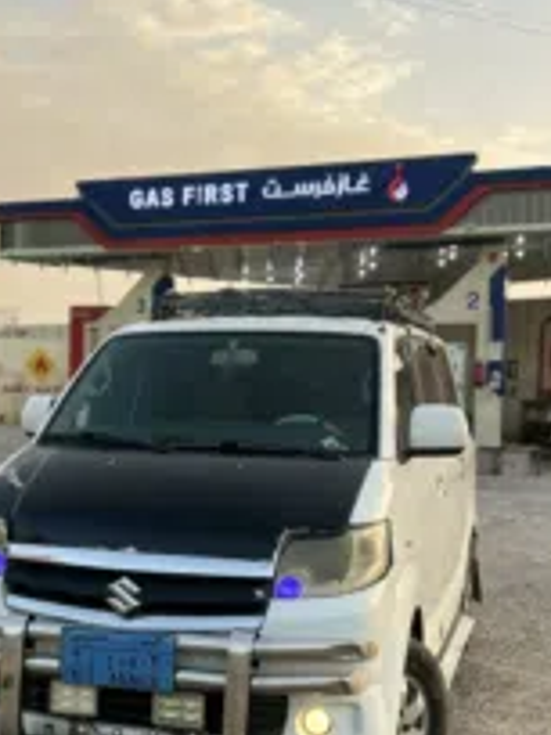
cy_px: 454
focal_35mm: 51
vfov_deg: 37.3
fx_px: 1082
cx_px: 202
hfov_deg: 28.4
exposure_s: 1/502
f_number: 1.5
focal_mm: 5.7
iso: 50
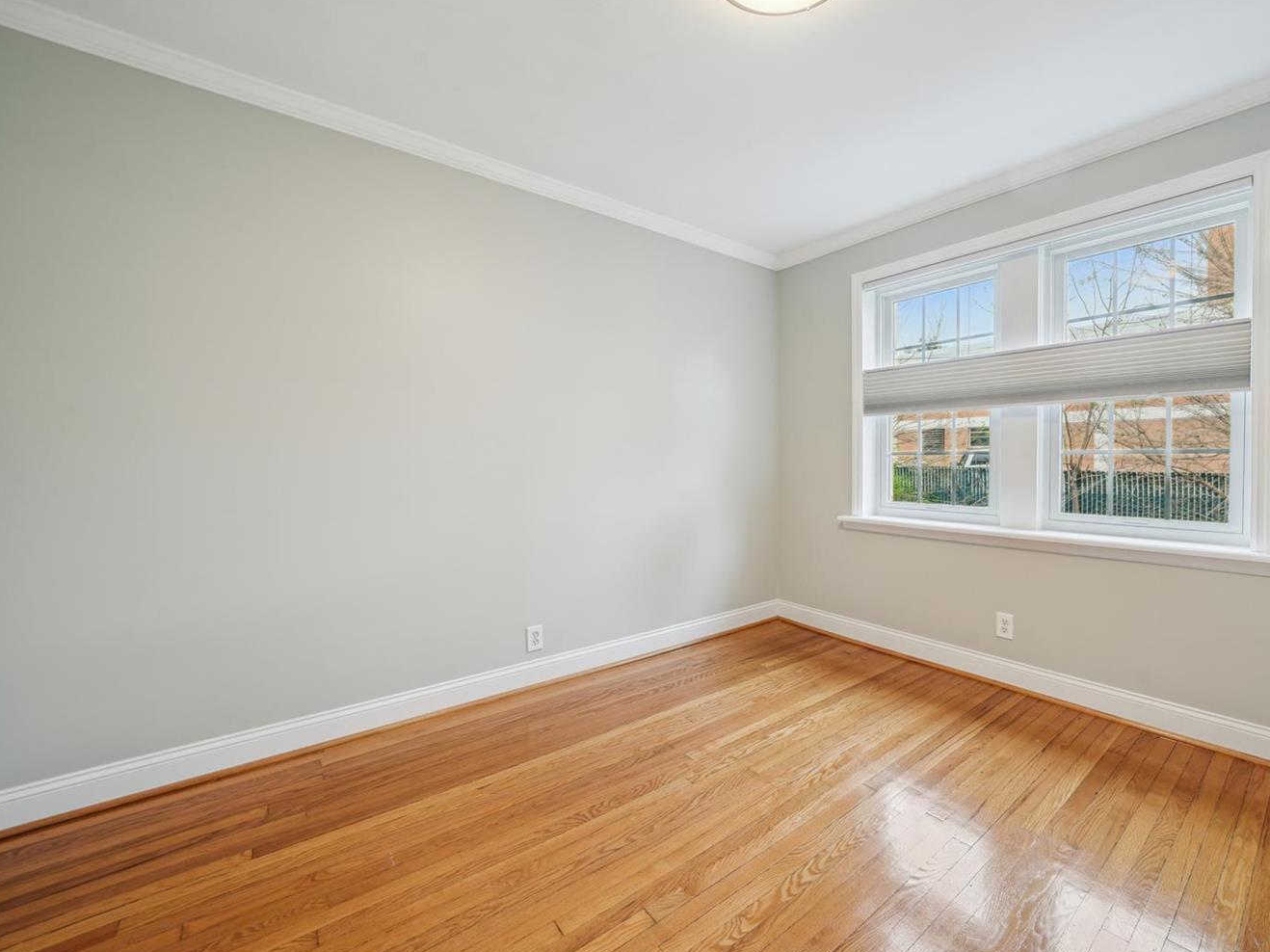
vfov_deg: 85.6
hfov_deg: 101.3
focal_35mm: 14
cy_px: 460
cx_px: 730
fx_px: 514
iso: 400
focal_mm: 12
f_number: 8
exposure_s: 1/20
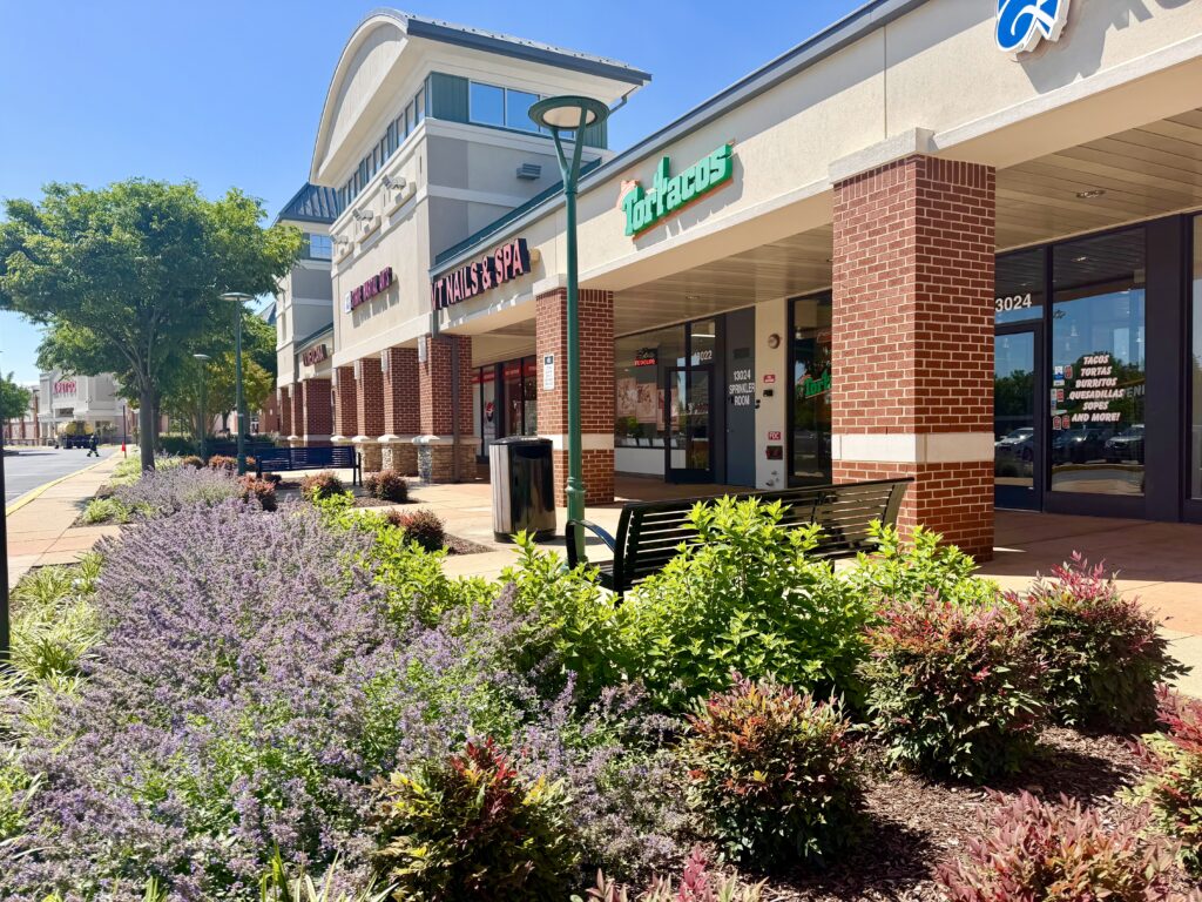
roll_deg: -1.4
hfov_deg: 71.6
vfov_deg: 56.8
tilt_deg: +1.4
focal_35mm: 24
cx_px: 601
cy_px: 451
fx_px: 833
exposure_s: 1/3021
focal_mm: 6.76
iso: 80
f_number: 1.78
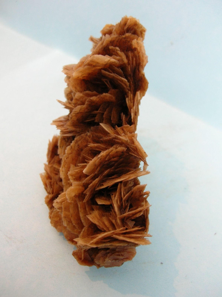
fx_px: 308
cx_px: 111
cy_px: 148
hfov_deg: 39.6
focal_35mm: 36
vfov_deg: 51.4
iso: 50
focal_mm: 6
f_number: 2.7
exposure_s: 1/7.8
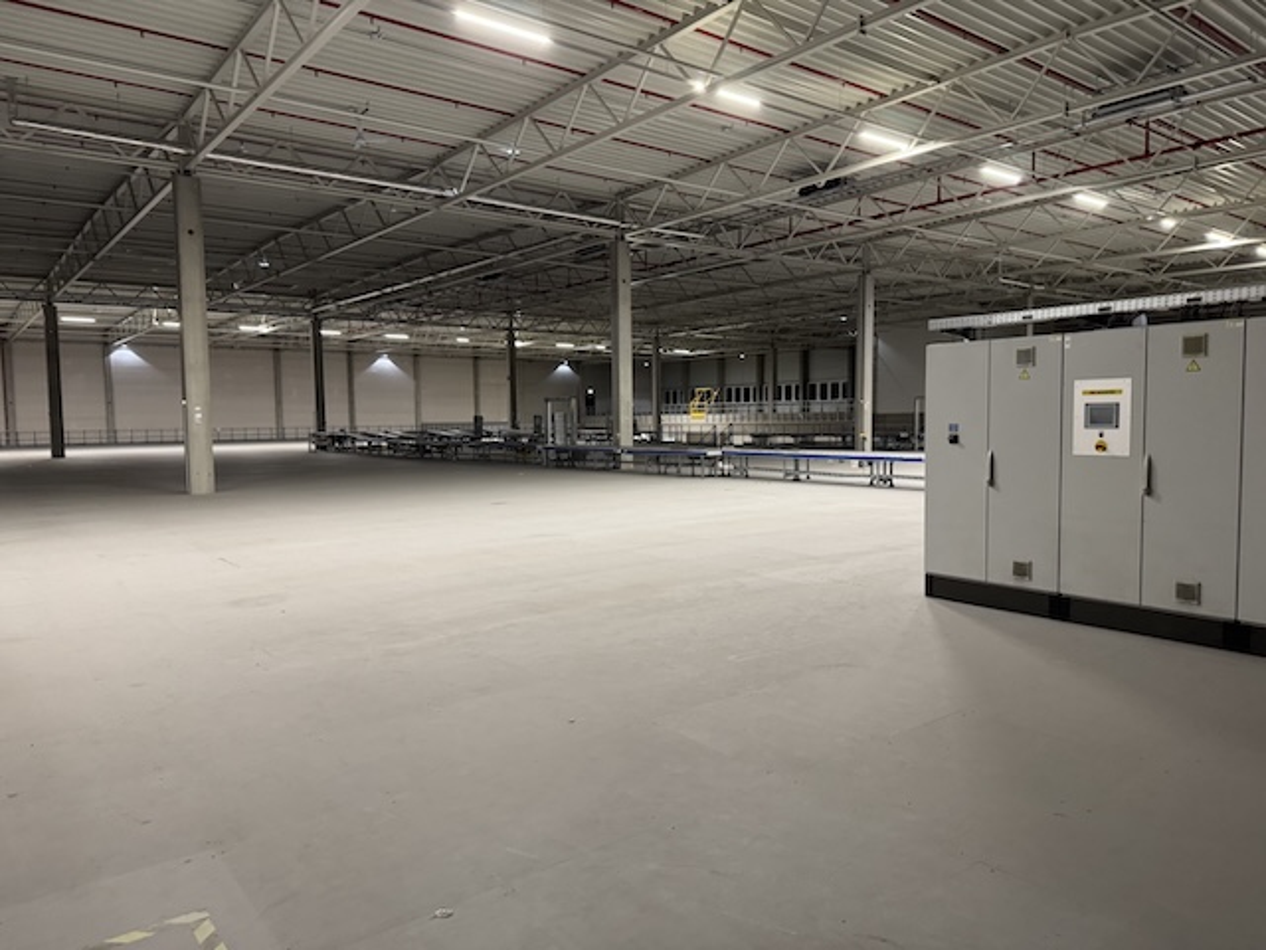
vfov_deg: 56.8
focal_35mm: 24
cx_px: 633
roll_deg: +0.3
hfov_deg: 71.6
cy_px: 475
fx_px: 878
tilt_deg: +0.7
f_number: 1.78
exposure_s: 1/60
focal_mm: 6.76
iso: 400
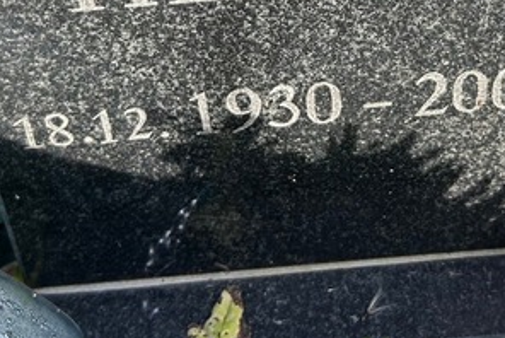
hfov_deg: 27.5
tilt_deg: -38.0
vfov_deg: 18.1
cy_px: -26
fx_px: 1025
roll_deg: -2.9
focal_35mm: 73
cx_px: 341
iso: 50
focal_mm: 5.7
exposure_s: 1/533
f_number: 1.5
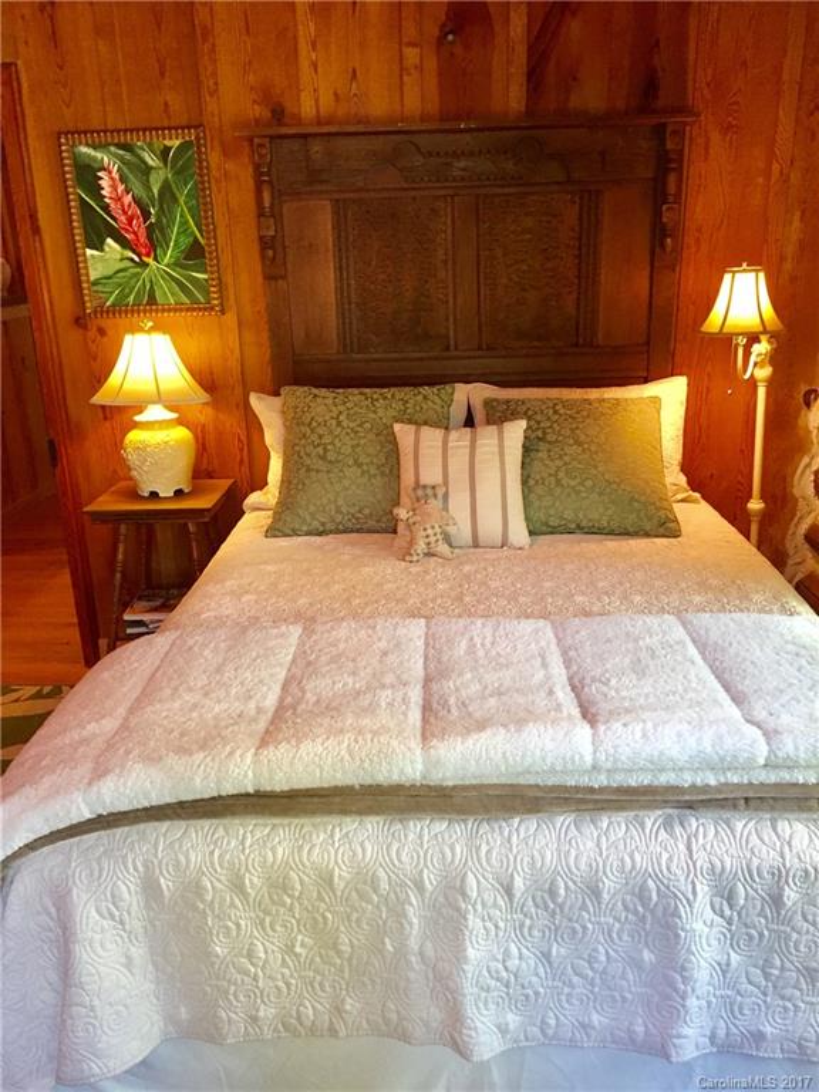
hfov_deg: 48.2
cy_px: 546
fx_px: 915
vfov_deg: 61.7
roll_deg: +1.4
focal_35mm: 29
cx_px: 410
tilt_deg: -17.9
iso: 50
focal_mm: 4.15
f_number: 2.2
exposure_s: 1/30
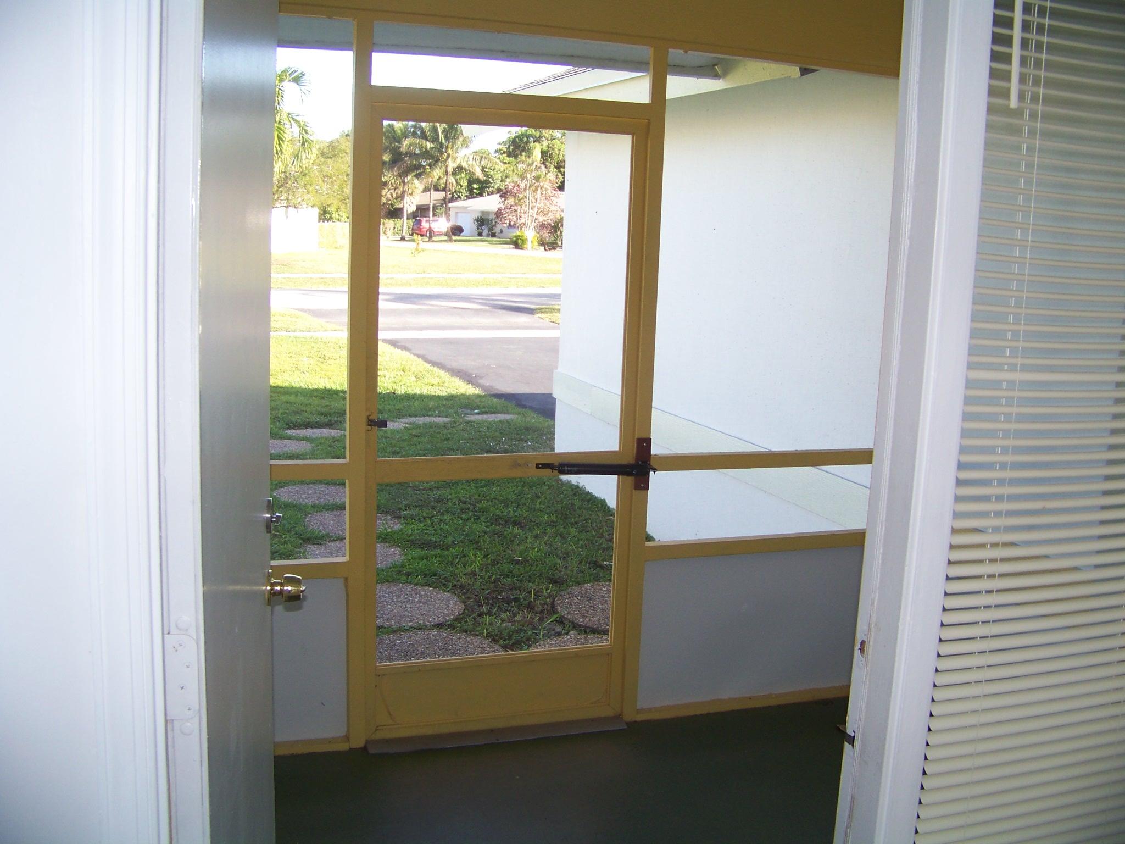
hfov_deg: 51.4
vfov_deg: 39.7
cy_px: 422
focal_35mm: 36
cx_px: 562
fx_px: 1170
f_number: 2.8
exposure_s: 1/100
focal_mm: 5.85
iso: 64
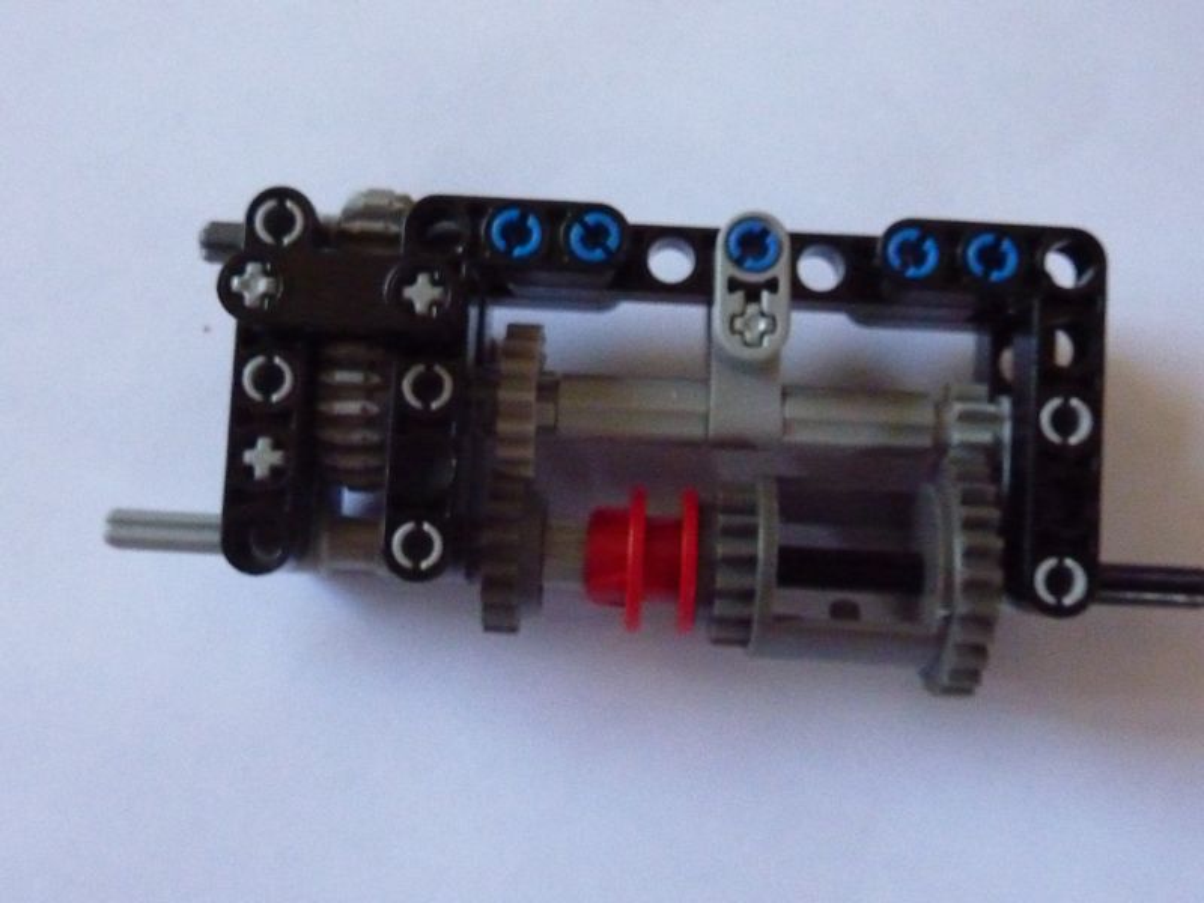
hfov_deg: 49.0
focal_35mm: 38
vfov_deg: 37.7
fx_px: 1322
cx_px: 602
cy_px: 452
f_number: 3.3
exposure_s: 1/80
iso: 800
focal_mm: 4.4
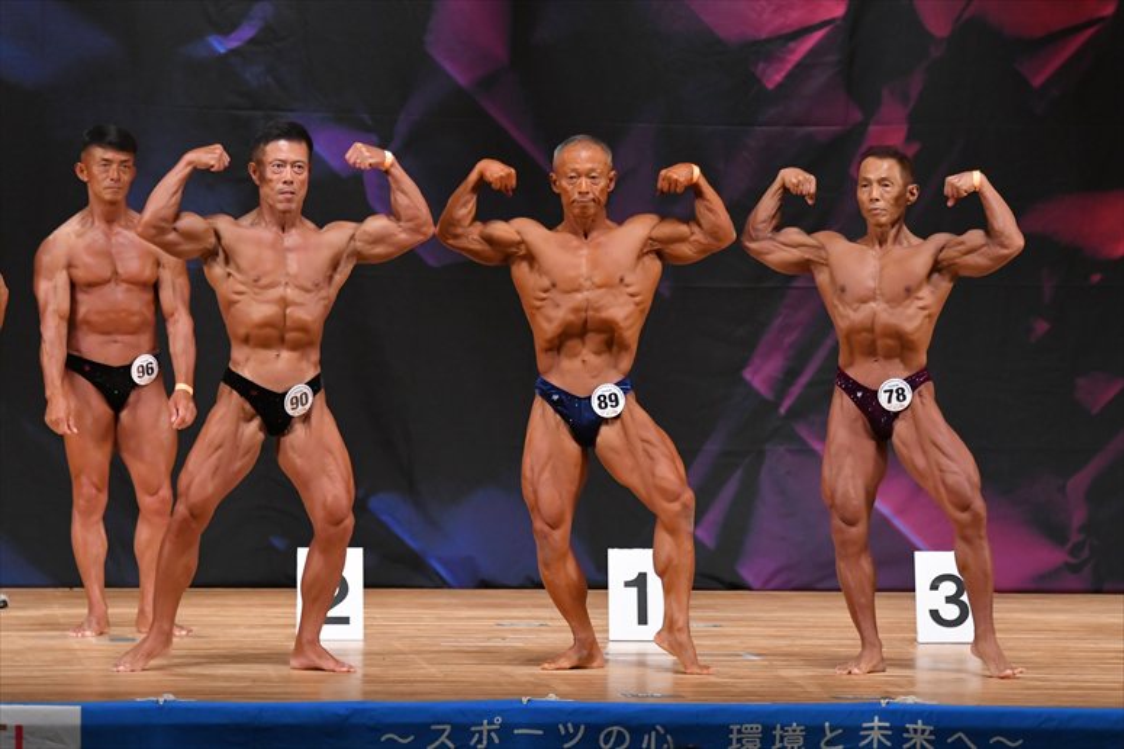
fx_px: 7022
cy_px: 374
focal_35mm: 225
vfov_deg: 6.1
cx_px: 562
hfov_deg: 9.2
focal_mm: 150
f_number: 5.6
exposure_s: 1/400
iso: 4500
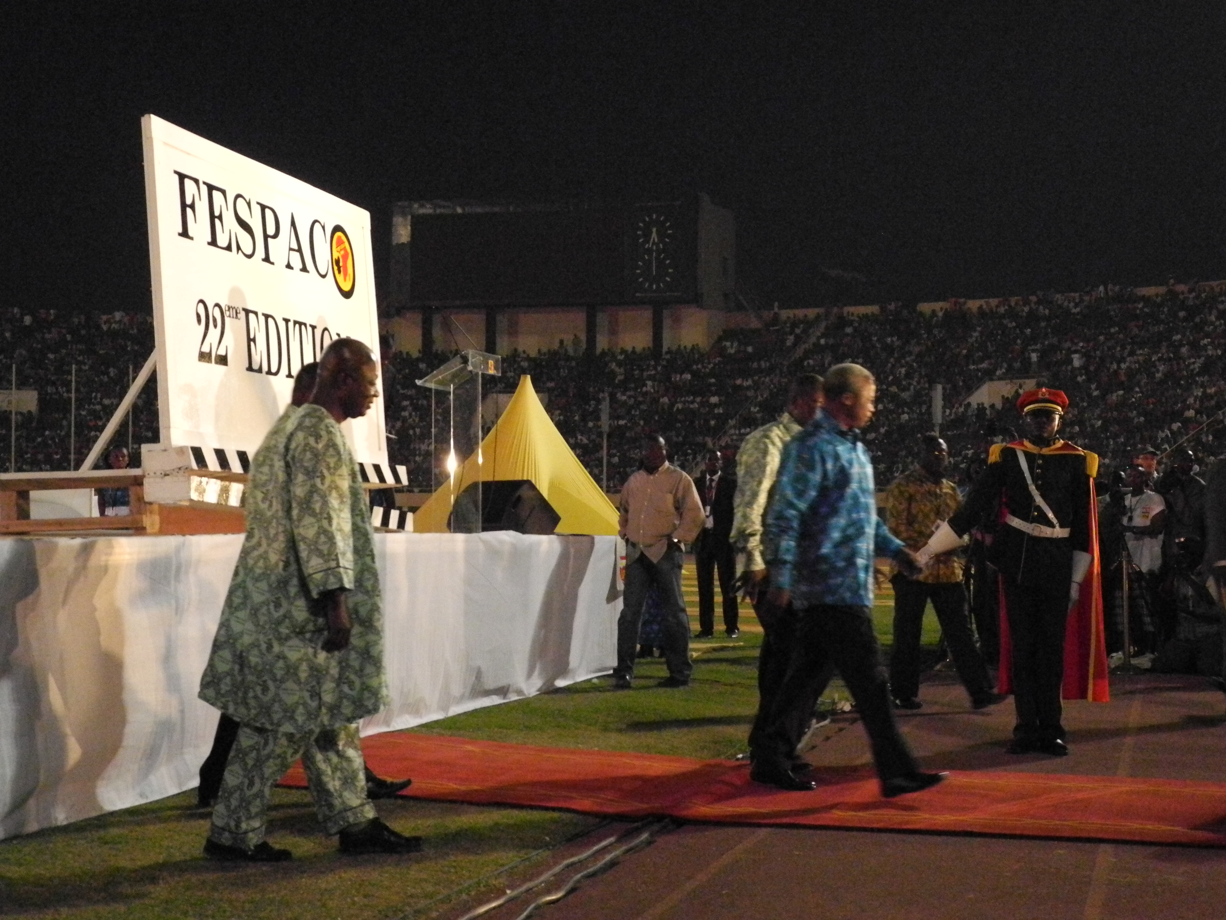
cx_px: 613
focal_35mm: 61
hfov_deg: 31.7
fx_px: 2160
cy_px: 460
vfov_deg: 24.0
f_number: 3.5
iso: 1600
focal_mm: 13
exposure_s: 1/57.4
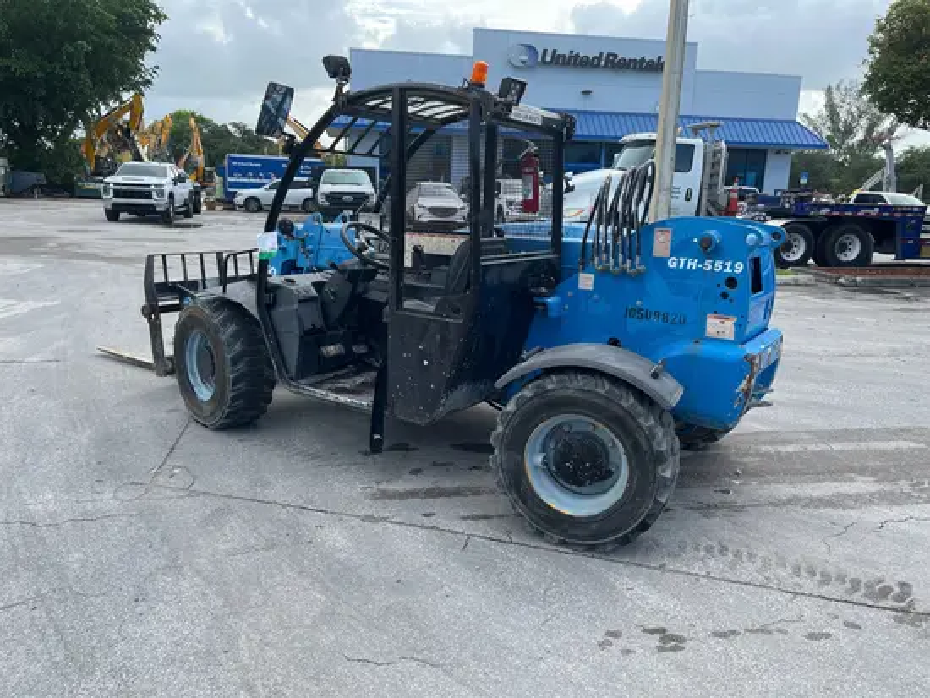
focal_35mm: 26
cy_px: 349
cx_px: 465
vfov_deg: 53.1
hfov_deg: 67.3
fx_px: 699
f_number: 1.6
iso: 50
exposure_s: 1/705
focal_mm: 5.1
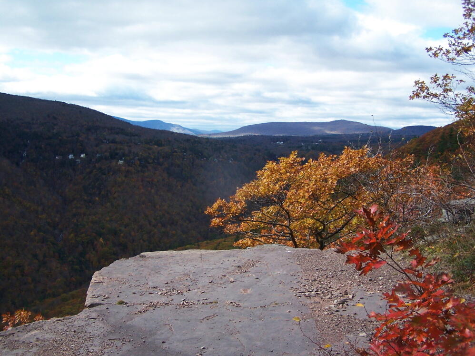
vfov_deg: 36.8
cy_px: 177
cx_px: 236
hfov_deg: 47.9
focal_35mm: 39
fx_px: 535
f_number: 2.8
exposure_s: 1/800
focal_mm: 6.3
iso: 80
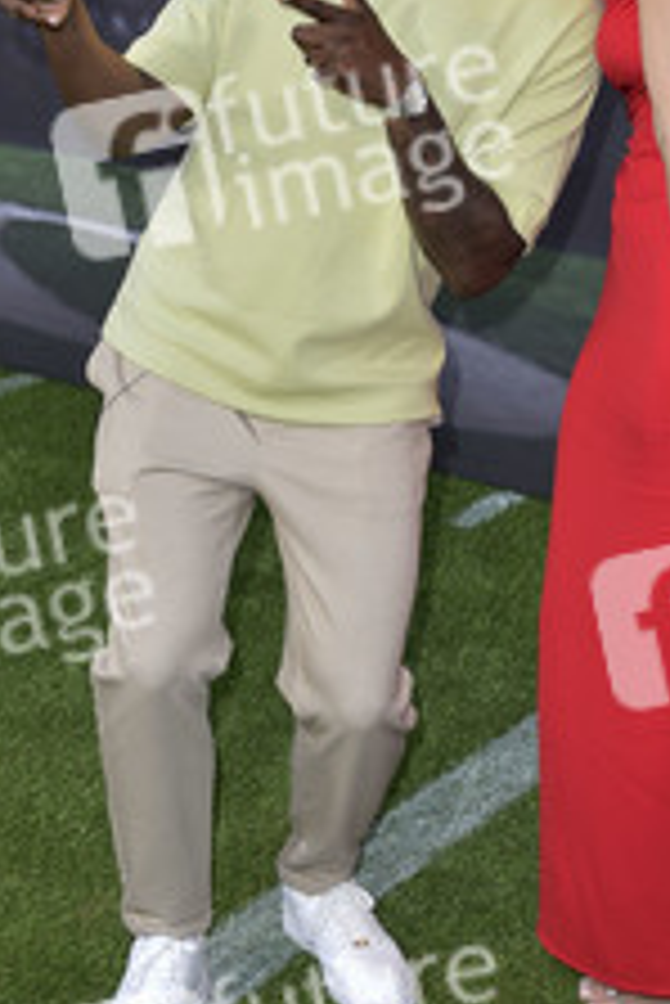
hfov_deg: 17.3
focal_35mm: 79
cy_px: 378
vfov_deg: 25.6
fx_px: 2202
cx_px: 416
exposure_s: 1/250
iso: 320
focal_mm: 44
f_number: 6.3
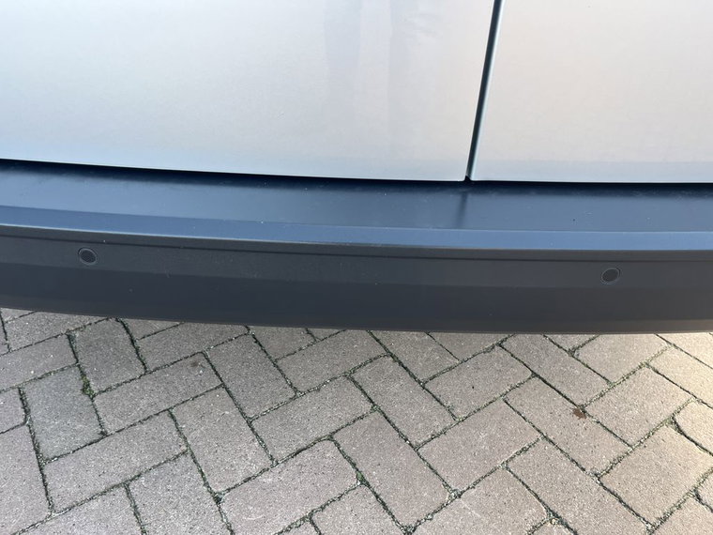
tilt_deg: -33.0
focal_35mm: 26
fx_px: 536
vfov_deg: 53.1
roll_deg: -2.0
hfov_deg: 67.3
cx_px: 356
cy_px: 268
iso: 40
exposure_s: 1/121
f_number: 1.6
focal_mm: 5.1
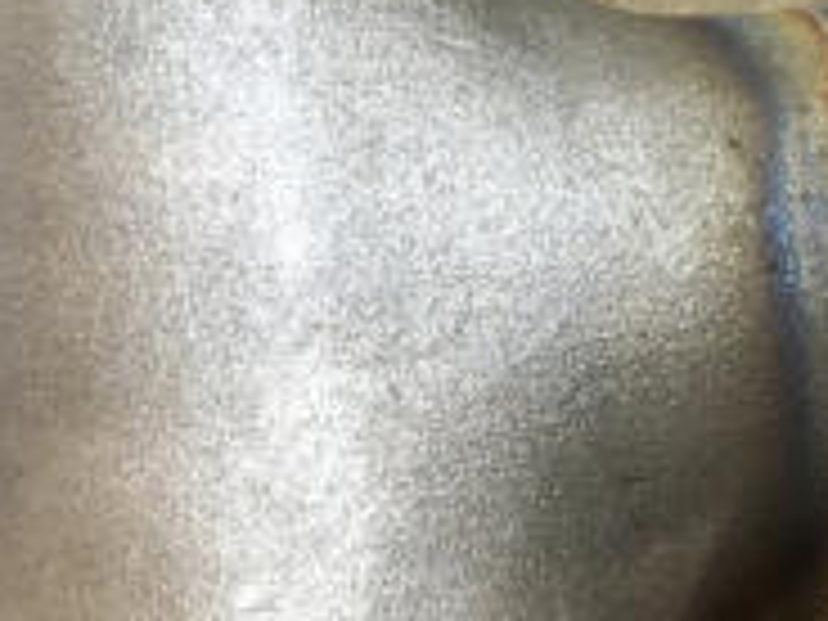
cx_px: 752
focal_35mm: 79
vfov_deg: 18.3
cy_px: 601
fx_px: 1890
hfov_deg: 24.0
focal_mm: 4.15
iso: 200
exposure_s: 1/17
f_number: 2.2
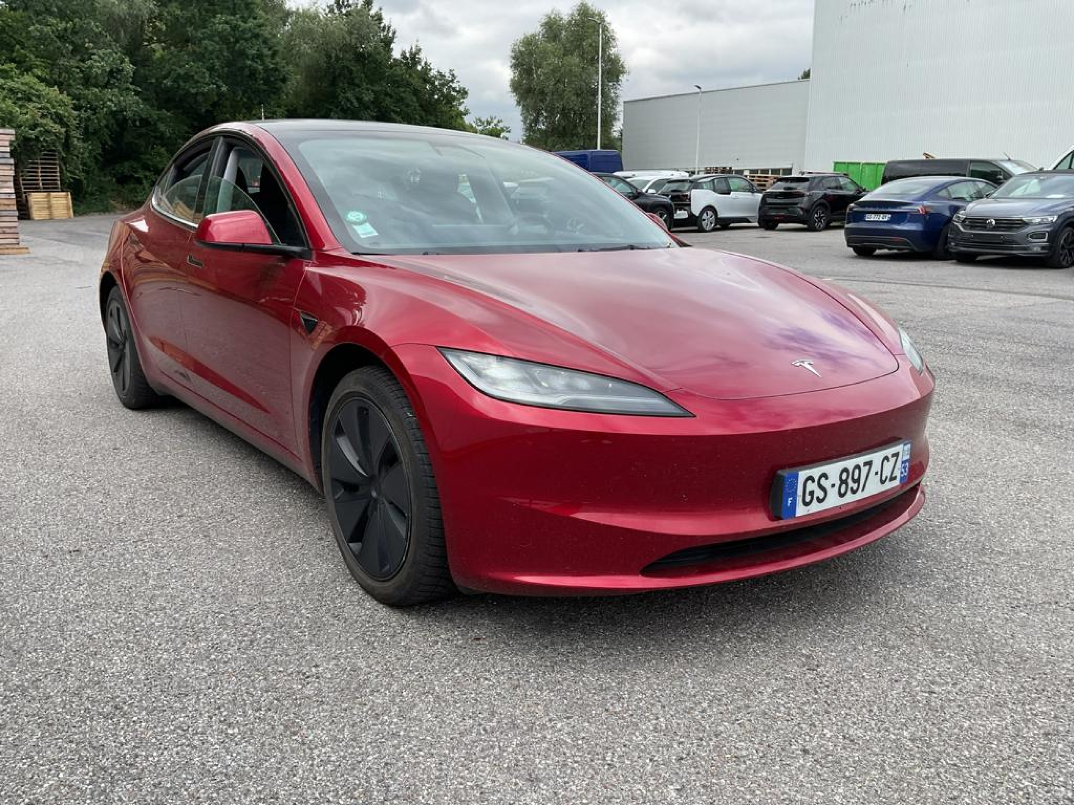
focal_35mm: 29
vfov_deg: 48.2
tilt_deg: -12.7
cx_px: 537
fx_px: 900
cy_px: 402
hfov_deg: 61.7
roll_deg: -0.8
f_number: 1.8
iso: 16
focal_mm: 3
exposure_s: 1/804
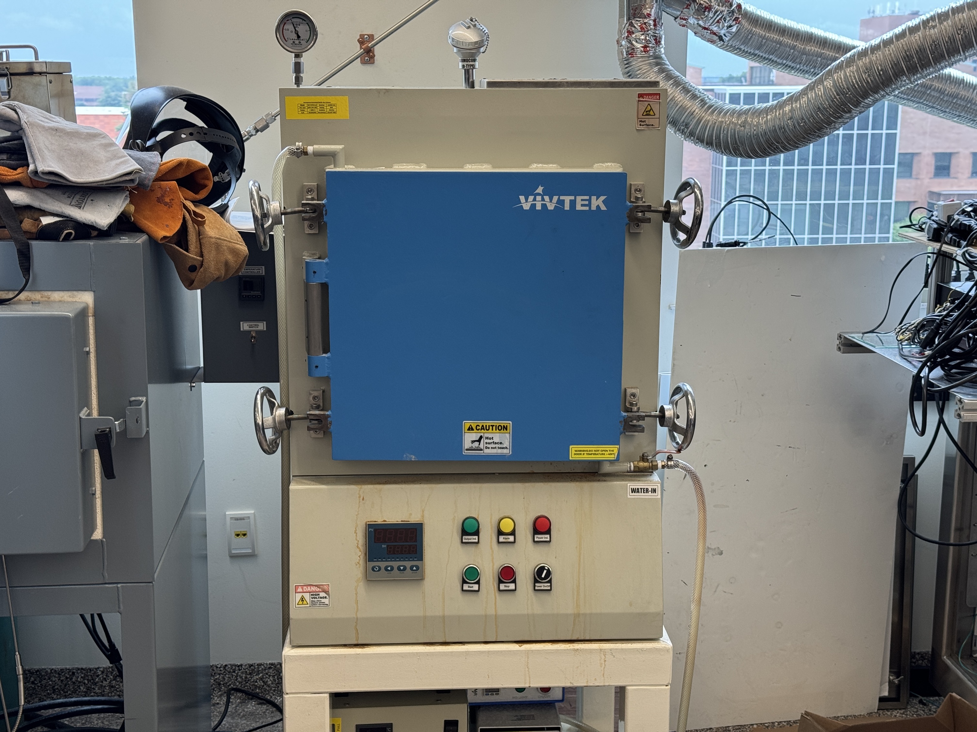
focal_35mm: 48
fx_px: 1355
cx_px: 488
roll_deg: +0.0
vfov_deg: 30.3
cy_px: 366
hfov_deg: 39.7
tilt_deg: -12.2
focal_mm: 6.76
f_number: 1.78
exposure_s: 1/60
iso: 64
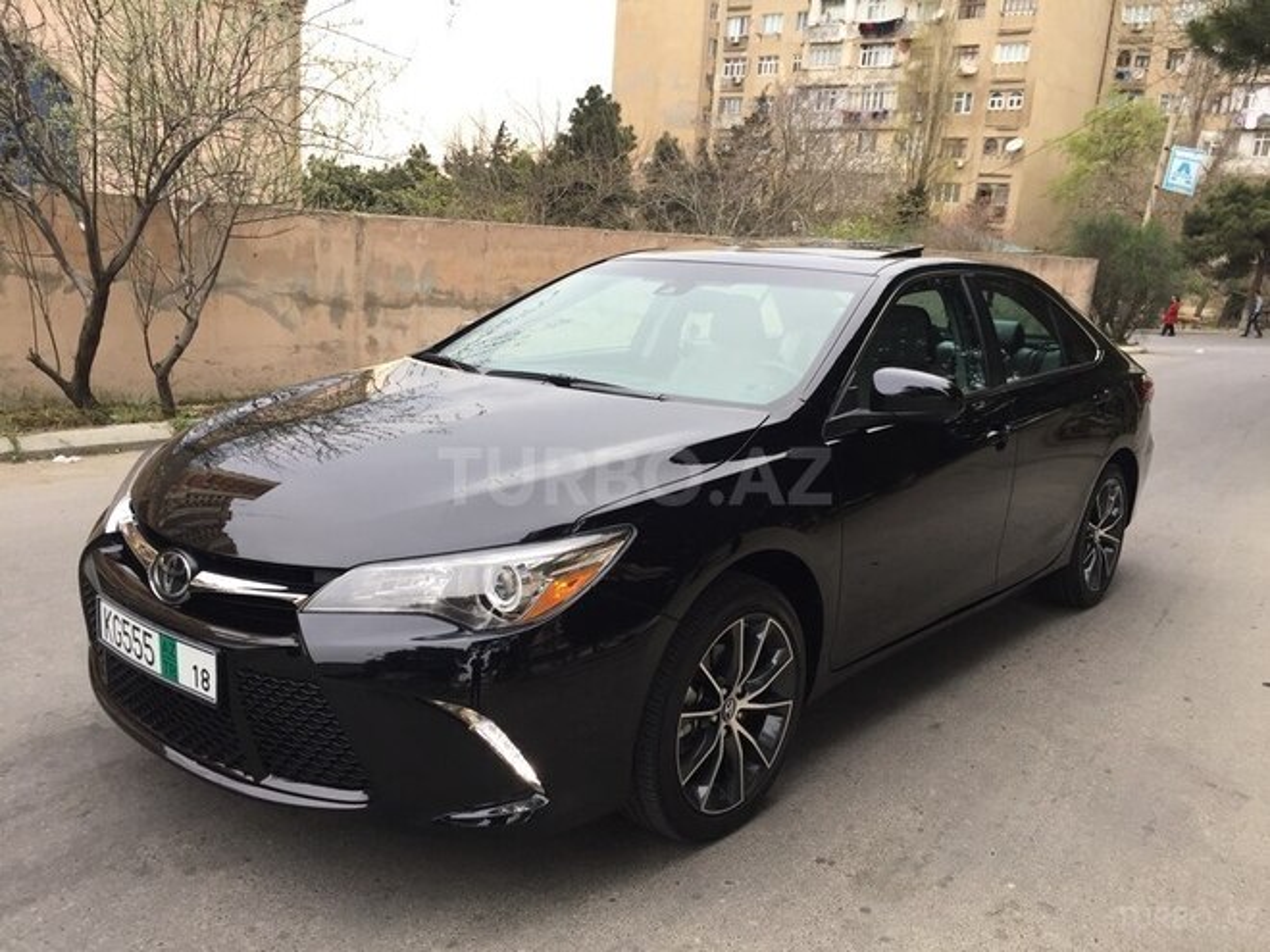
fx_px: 1064
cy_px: 476
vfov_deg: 48.2
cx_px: 635
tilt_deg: -13.2
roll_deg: -4.1
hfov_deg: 61.7
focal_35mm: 29
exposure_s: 1/100
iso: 50
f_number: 2.2
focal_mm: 4.15
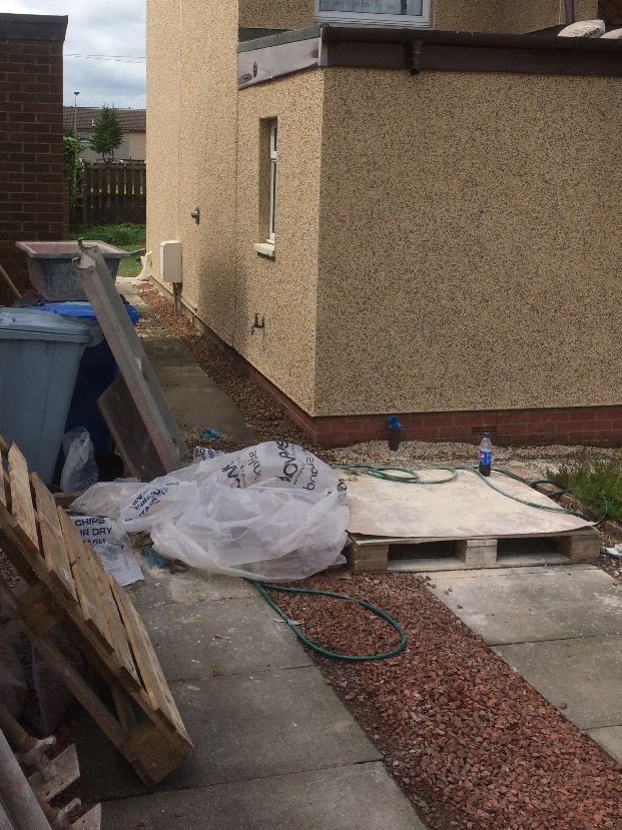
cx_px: 291
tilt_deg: -5.7
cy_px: 268
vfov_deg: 44.1
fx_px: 1007
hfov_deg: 34.3
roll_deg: +0.2
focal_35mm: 42
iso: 32
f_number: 2.2
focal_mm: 4.15
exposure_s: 1/2053
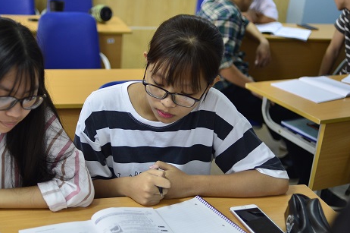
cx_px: 126
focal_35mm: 53
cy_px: 124
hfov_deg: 37.3
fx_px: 515
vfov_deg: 25.5
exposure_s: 1/125
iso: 800
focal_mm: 35
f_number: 2
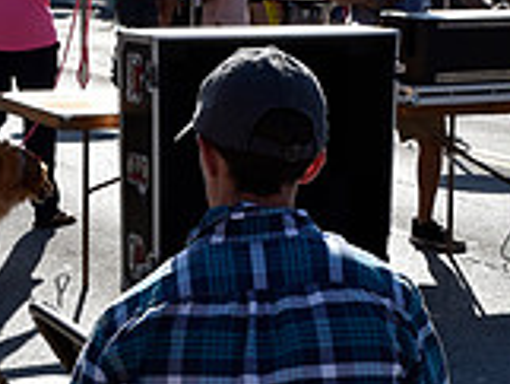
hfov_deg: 17.7
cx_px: 285
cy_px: 570
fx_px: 1637
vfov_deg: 12.7
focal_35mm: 111
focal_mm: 32
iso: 800
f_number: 13
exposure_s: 1/640
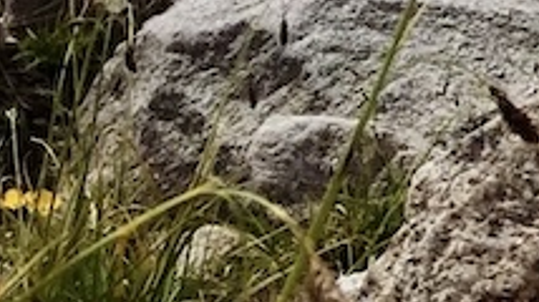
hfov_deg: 9.5
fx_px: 2699
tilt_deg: +1.8
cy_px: -501
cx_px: 1504
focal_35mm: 189
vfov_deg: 6.1
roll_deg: -3.3
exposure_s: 1/3597
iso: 32
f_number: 2.2
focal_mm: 4.15
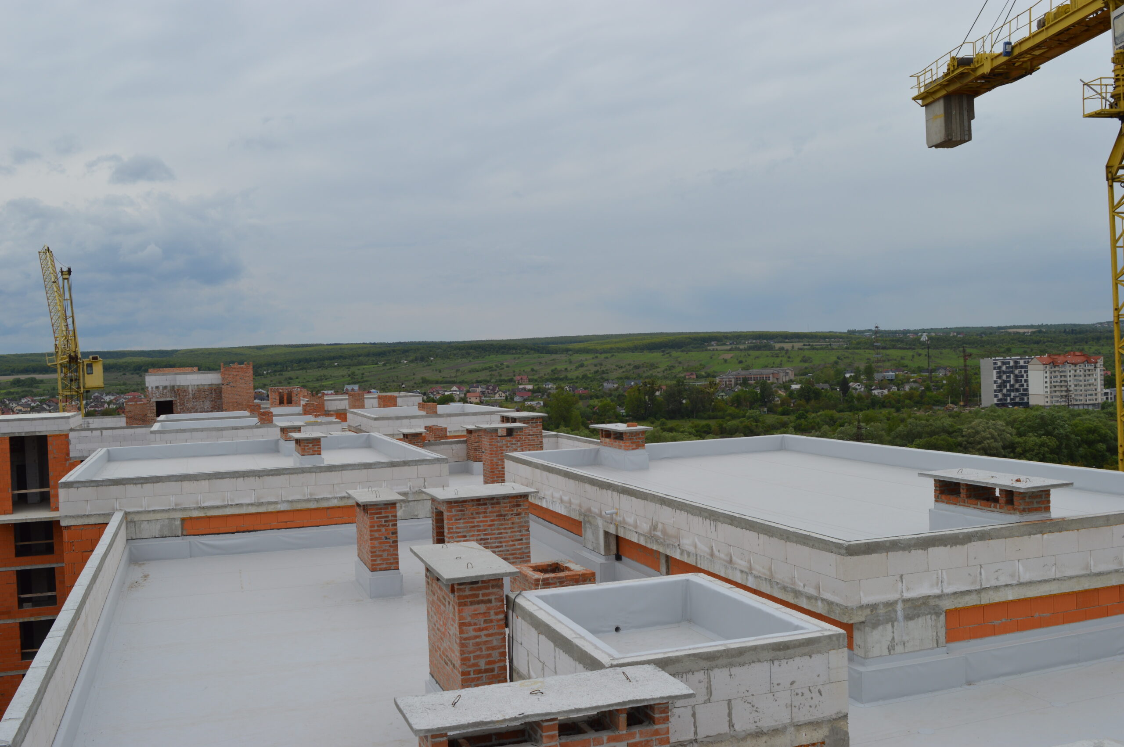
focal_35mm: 34
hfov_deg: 55.1
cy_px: 374
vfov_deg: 38.3
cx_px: 562
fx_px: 1076
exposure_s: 1/250
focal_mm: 23
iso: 100
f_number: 8
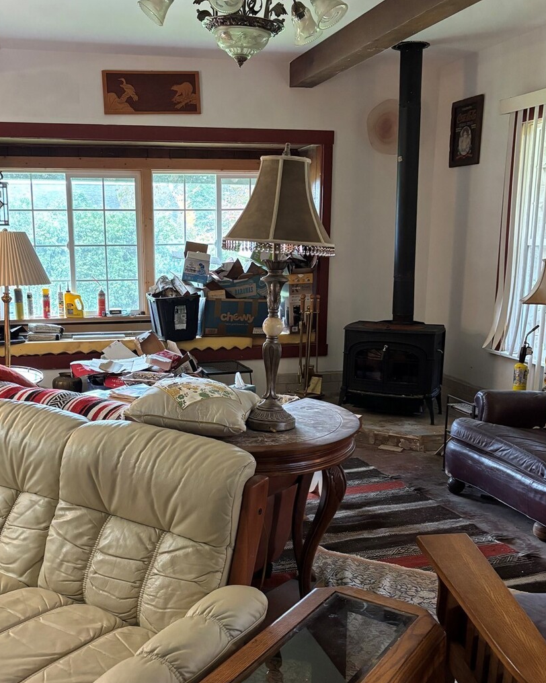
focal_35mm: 36
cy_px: 386
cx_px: 198
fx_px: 727
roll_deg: +0.7
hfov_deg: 40.8
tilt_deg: -6.9
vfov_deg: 50.1
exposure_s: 1/60
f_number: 1.6
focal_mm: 5.96
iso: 400
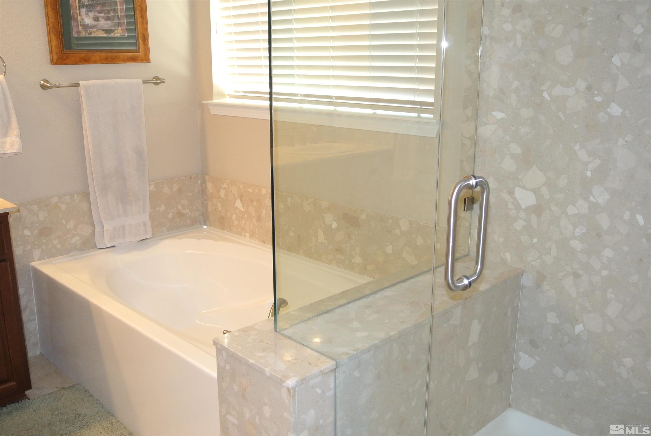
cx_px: 326
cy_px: 218
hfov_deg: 55.7
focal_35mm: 34
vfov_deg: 39.0
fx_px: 616
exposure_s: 1/60
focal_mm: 12.7
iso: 560
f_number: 3.8
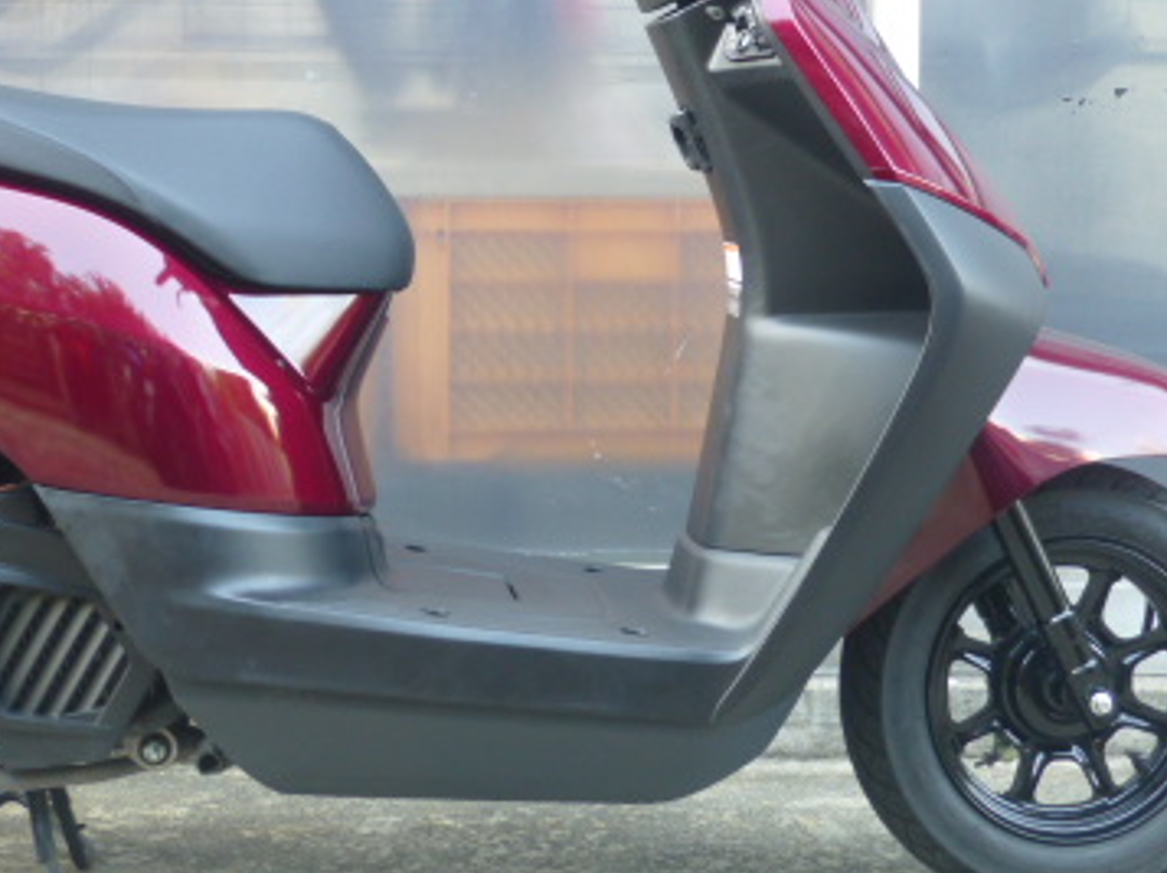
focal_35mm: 70
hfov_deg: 27.6
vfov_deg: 20.7
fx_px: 2358
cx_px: 347
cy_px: 167
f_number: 3.9
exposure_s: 1/13
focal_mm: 6.9
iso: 100
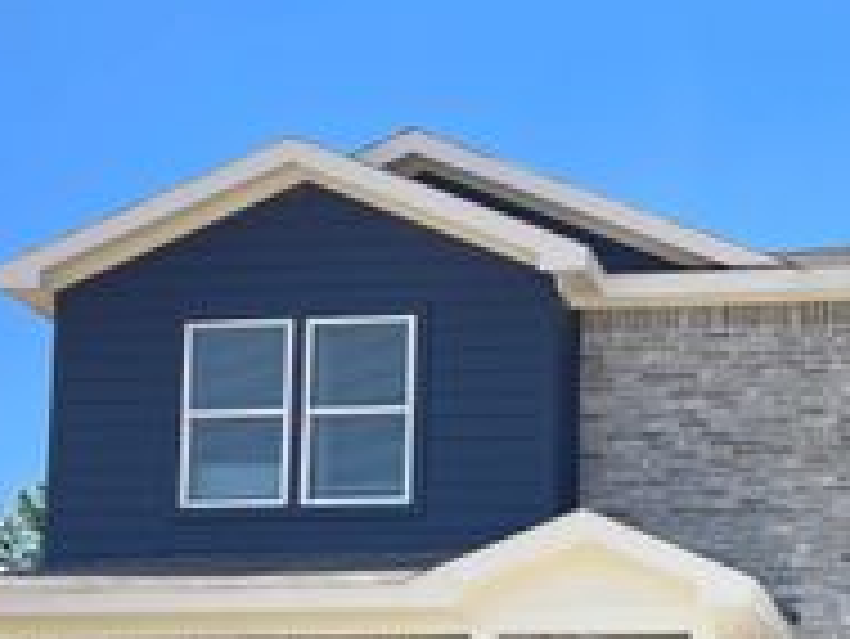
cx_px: 796
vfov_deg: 21.1
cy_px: 713
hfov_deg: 28.1
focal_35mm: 66
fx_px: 1622
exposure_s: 1/1456
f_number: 1.6
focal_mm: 5.1
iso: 32
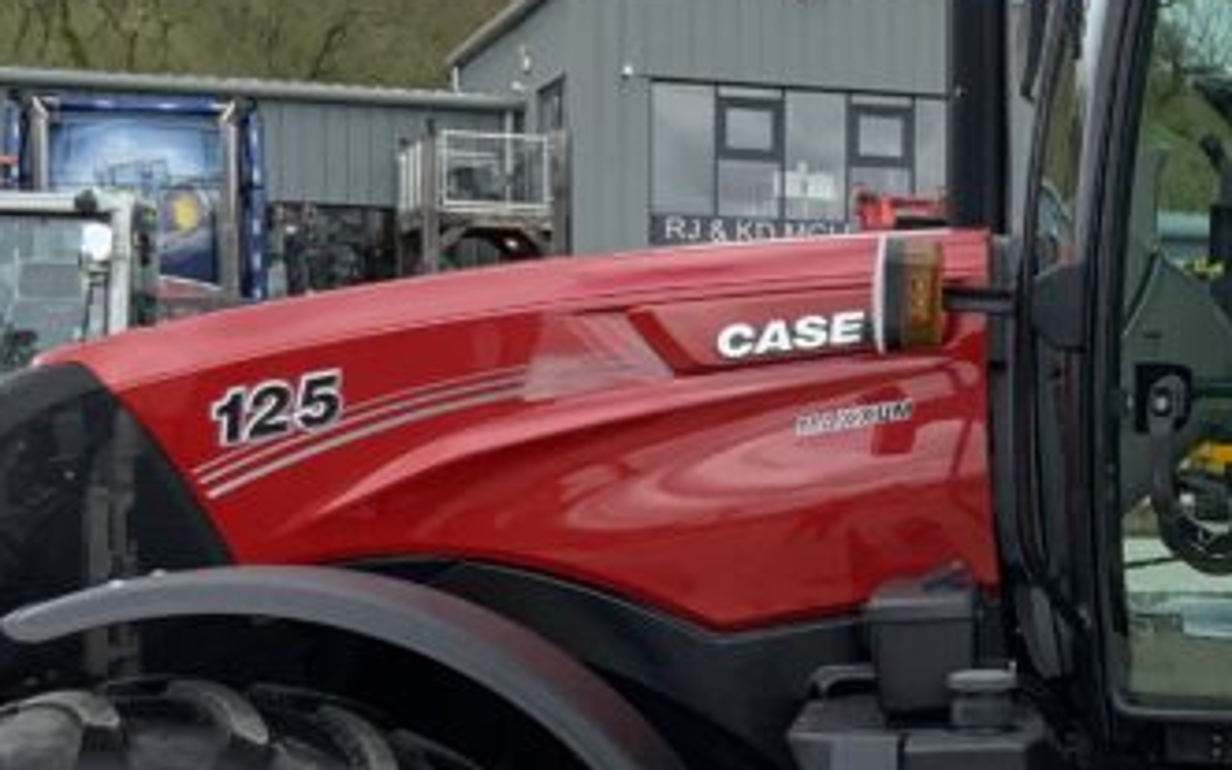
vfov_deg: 13.7
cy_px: 543
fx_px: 3190
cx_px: 1329
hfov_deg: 20.9
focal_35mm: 95
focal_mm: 3
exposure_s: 1/962
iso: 16
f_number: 1.8
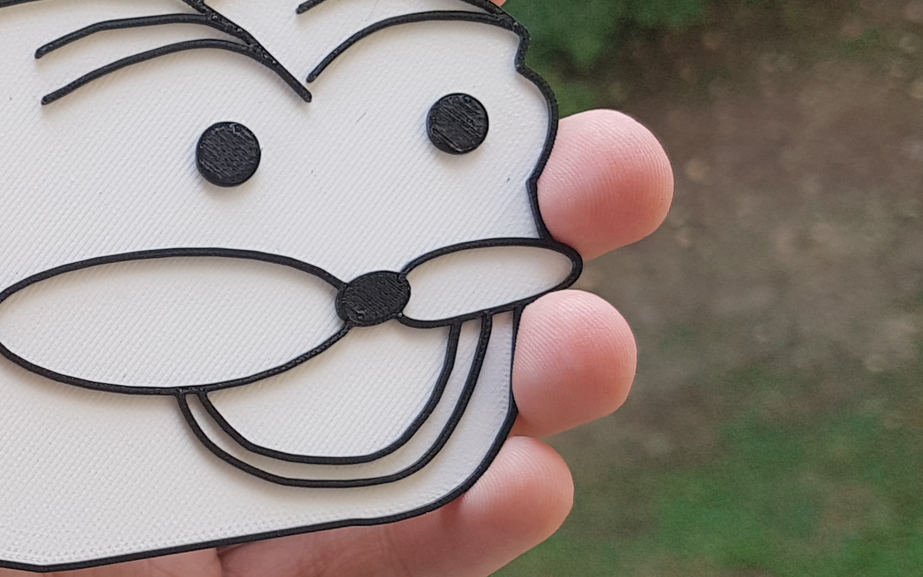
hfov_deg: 26.0
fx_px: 1912
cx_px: 43
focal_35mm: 76
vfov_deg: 17.2
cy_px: 269
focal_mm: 4.2
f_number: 1.7
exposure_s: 1/171
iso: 50
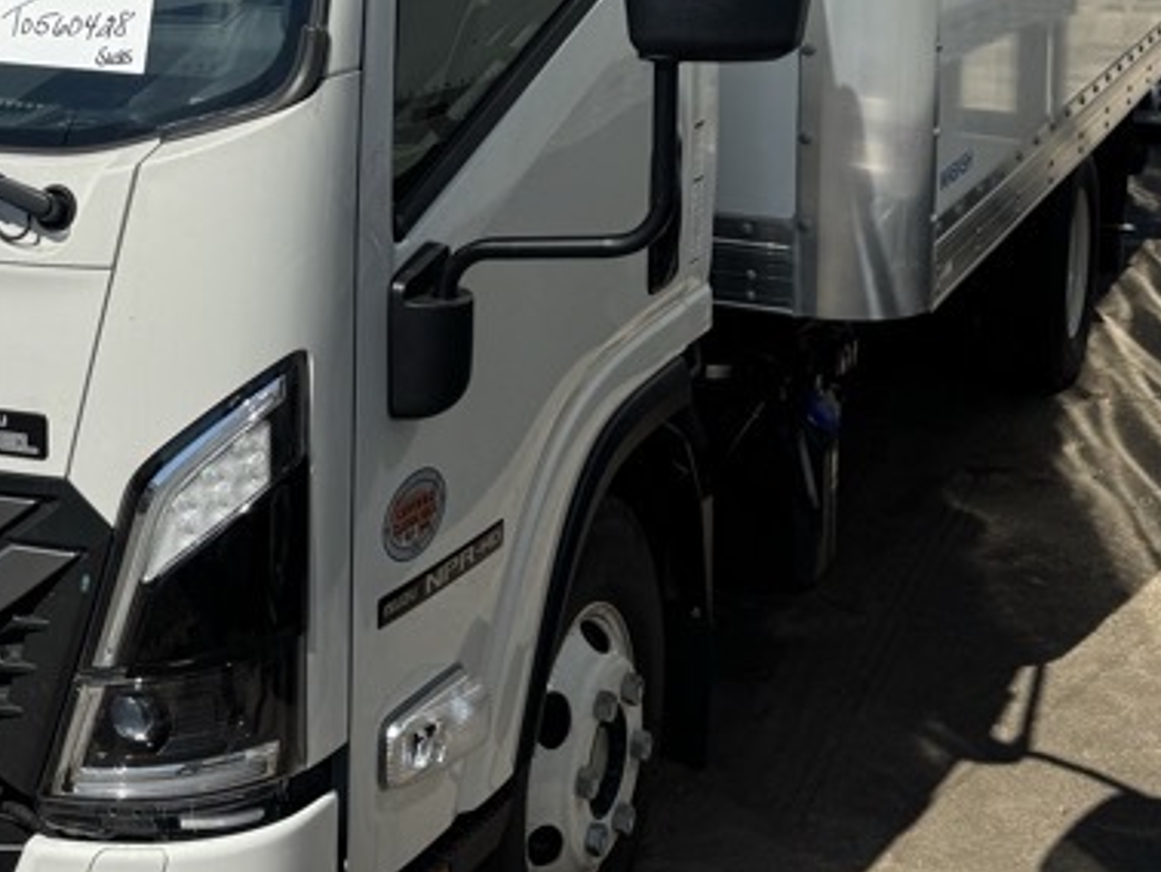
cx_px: 178
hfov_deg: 28.9
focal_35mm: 65
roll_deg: +0.3
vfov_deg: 22.0
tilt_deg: -7.2
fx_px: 2181
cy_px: 46
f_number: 1.78
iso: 80
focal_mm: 6.76
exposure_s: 1/10417
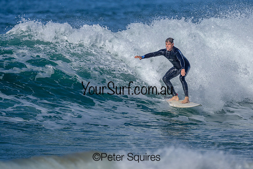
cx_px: 154
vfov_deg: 1.3
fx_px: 7729
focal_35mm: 1100
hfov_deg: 1.9
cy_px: 75
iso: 160
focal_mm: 800
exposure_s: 1/2000
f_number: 6.3
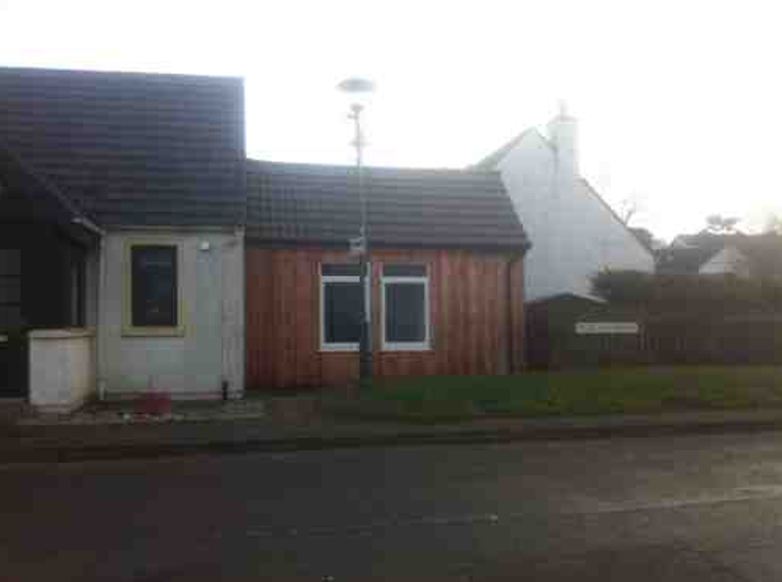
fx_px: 811
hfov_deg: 51.5
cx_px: 397
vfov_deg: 39.5
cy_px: 298
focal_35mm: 36
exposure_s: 1/138
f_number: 2.8
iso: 80
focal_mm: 3.85
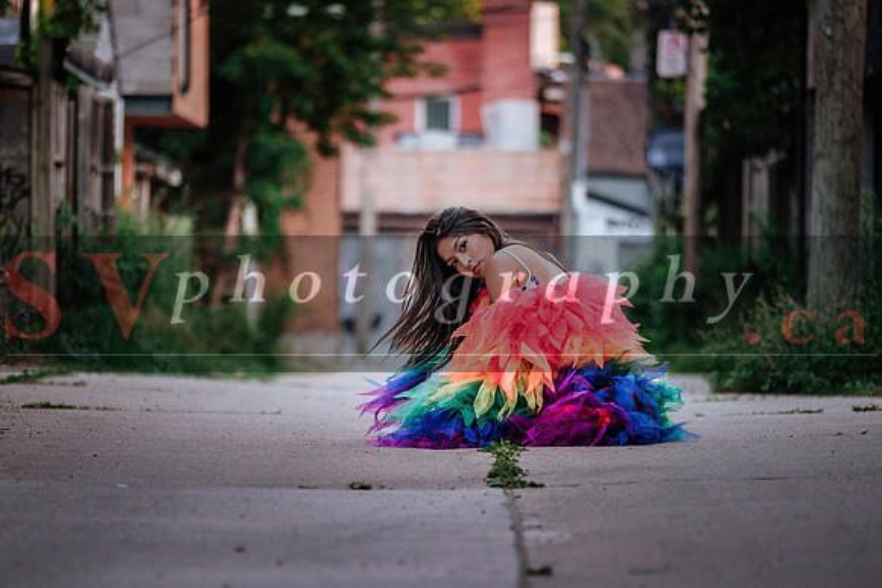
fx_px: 3487
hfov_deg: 14.4
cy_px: 366
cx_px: 442
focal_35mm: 142
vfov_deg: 9.6
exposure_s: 1/500
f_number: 2.8
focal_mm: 74.4
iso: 400
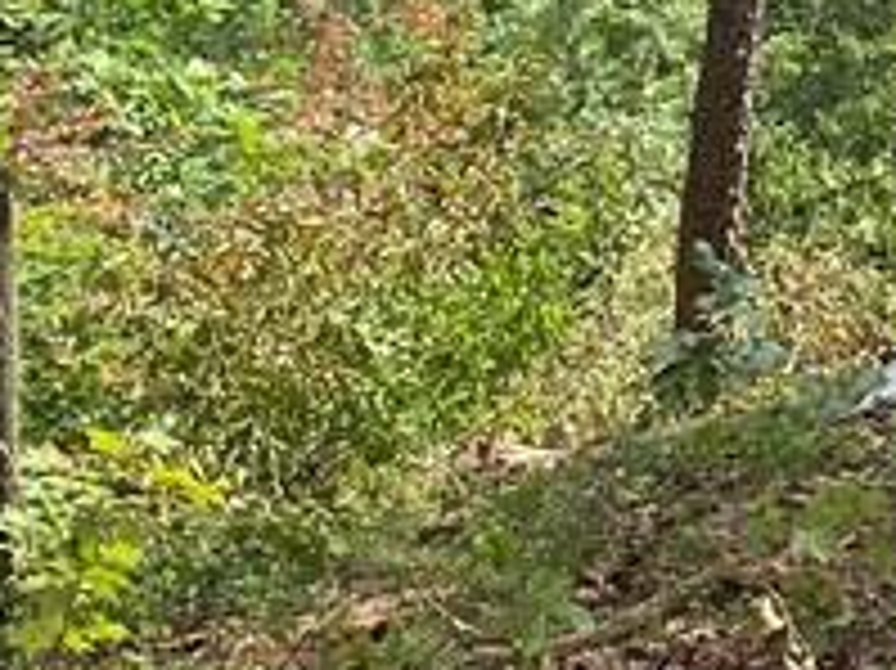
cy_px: -522
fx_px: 3466
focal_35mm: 134
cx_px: 1252
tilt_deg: -4.0
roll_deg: +0.0
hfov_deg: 14.0
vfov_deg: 10.4
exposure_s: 1/2105
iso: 32
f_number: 1.8
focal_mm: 4.25
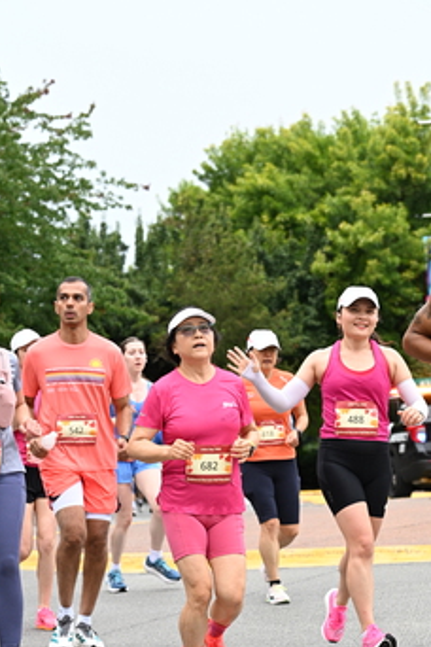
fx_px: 1850
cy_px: 428
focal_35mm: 103
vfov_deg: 19.8
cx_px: 203
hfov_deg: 13.3
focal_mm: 64
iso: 1600
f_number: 4
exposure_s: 1/800
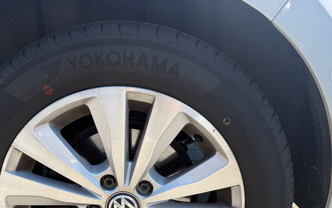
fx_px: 335
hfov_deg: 52.6
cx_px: 146
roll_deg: -4.5
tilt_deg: -23.7
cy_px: 181
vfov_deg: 32.9
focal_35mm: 37
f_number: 1.78
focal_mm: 6.76
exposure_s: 1/1091
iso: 80
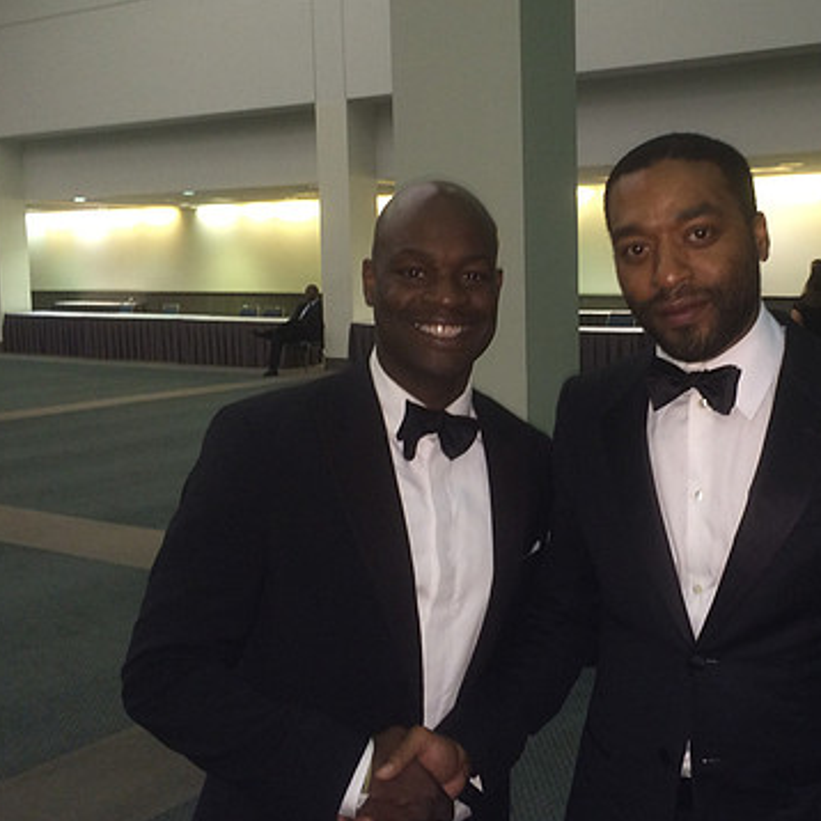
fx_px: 1154
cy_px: 368
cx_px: 578
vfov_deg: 39.1
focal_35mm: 43
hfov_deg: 38.5
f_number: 2.2
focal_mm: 4.12
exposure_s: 1/17
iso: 100
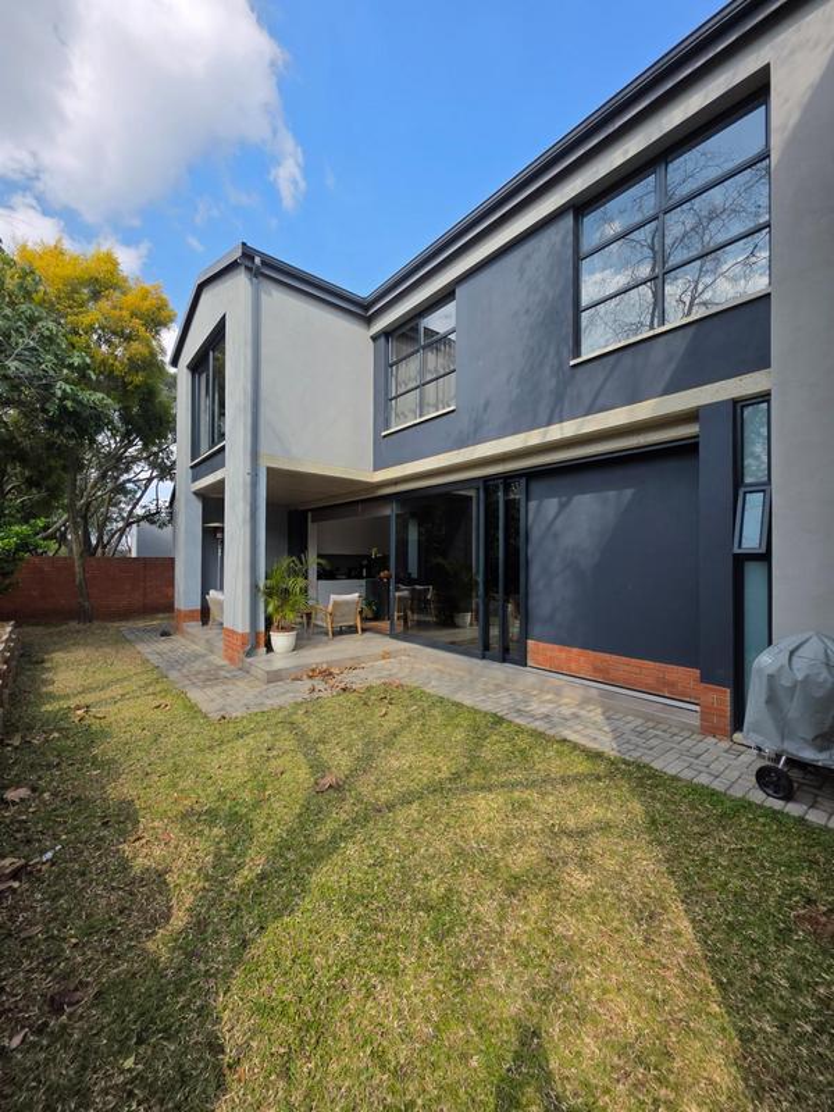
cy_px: 556
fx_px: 418
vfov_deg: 106.2
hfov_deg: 89.9
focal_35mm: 13
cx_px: 417
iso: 40
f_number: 1.9
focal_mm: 2.2
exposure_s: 1/878
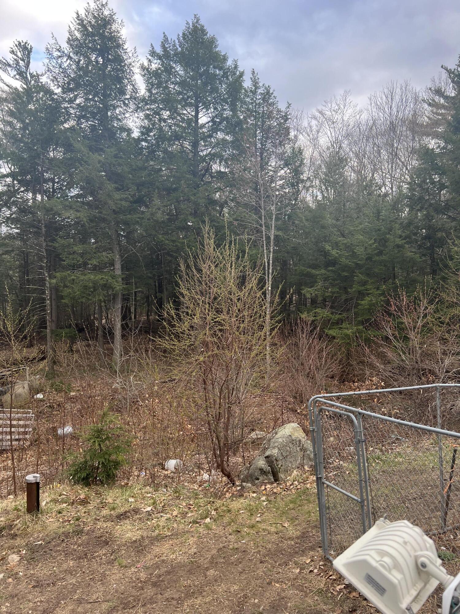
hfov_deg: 53.1
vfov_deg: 67.3
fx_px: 461
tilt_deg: -4.6
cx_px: 230
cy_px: 307
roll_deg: -1.6
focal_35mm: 26
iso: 50
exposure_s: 1/284
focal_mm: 5.7
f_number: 1.5
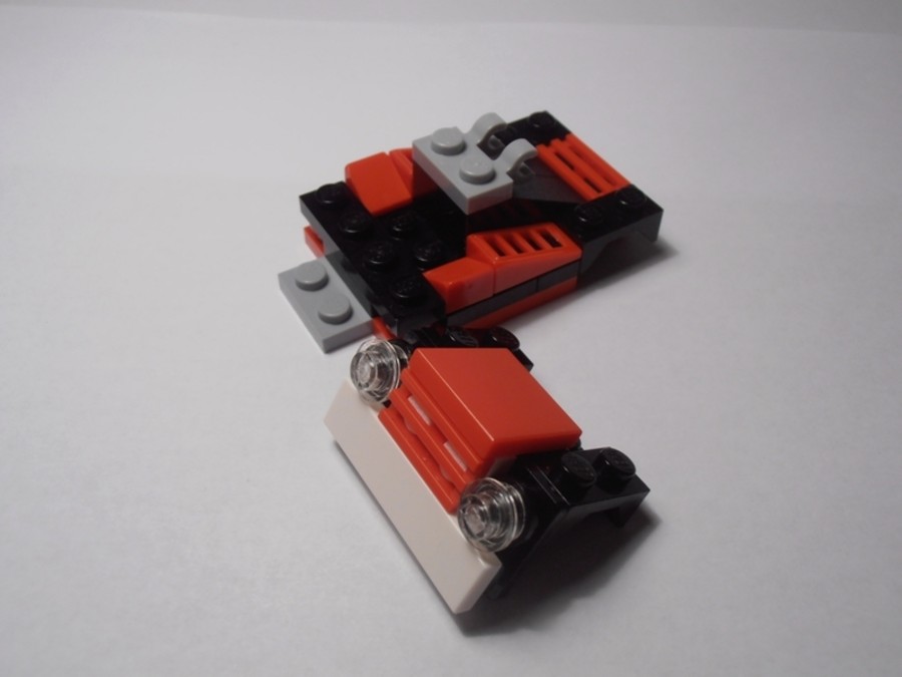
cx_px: 451
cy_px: 338
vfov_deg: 38.7
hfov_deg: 50.1
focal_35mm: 37
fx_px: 964
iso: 80
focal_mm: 6.61
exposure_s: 1/60
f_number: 3.9
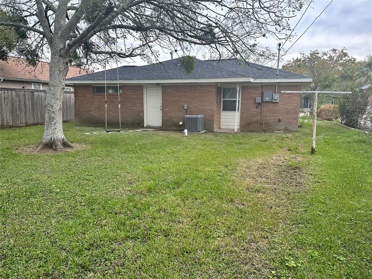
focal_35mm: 24
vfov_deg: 56.8
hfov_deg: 71.6
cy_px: 140
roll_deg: -1.2
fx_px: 258
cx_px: 186
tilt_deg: -8.7
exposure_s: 1/121
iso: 125
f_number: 1.78
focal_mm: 6.86
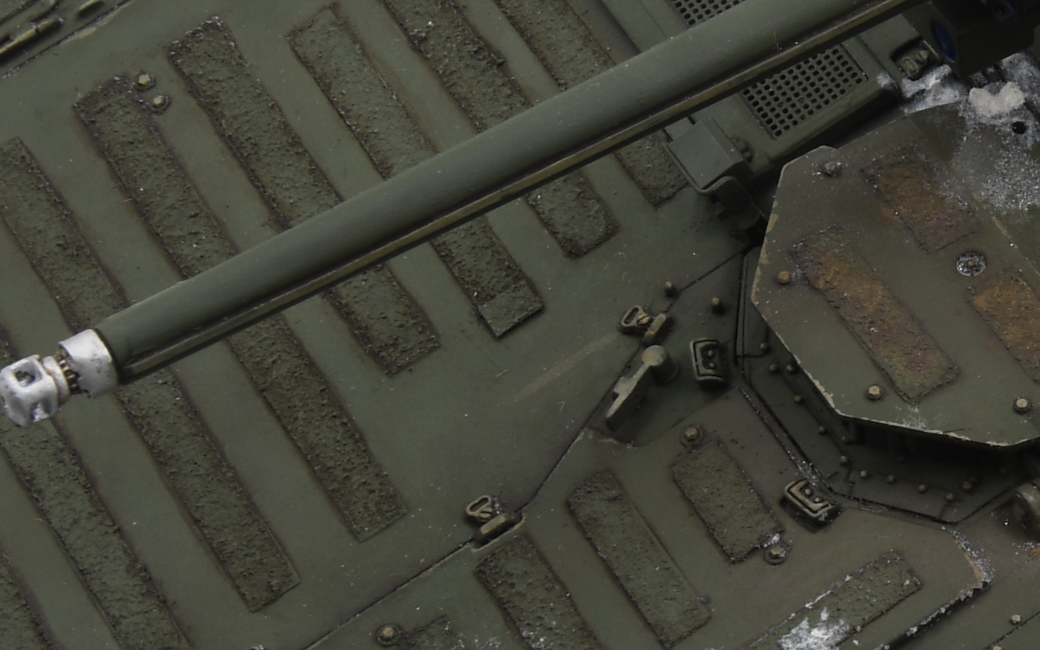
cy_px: 105
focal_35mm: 173
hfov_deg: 11.8
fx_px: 4904
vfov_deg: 7.6
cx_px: 1376
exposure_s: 1/8
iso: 100
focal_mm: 30
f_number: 18
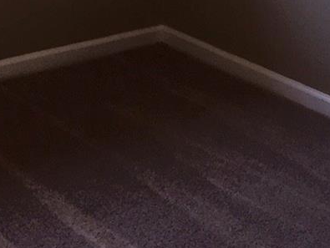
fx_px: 1050
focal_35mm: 110
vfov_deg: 12.2
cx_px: 175
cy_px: -214
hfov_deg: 17.9
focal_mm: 4.15
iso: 32
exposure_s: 1/43
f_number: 2.2
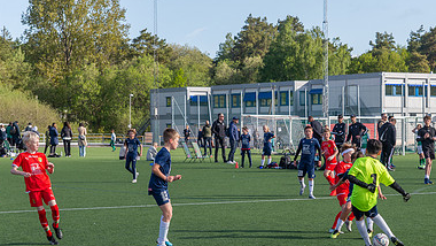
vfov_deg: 10.7
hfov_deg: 18.8
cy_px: 207
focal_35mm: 113
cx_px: 325
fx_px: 1307
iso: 200
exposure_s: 1/640
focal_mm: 70
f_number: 4
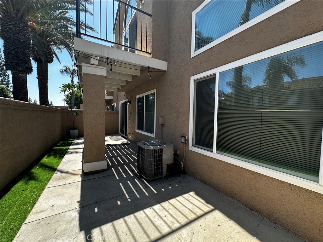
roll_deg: -1.0
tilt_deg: -0.9
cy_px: 121
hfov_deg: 102.1
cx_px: 162
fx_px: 131
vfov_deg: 85.7
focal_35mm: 14
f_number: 2.2
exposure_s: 1/500
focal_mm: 2.22
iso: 40
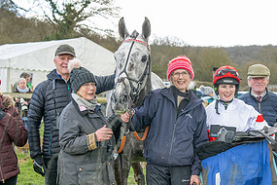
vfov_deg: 17.0
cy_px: 169
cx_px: 175
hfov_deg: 25.6
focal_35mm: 79
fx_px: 608
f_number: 4
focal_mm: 35
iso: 400
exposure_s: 1/400
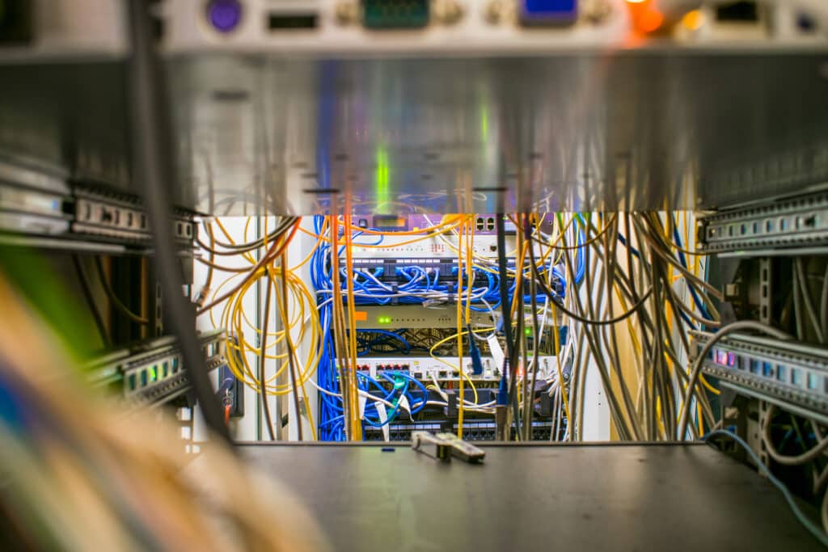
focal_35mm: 39
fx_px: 897
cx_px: 414
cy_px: 276
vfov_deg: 34.2
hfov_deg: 49.5
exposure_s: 5
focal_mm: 26
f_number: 6.3
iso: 100
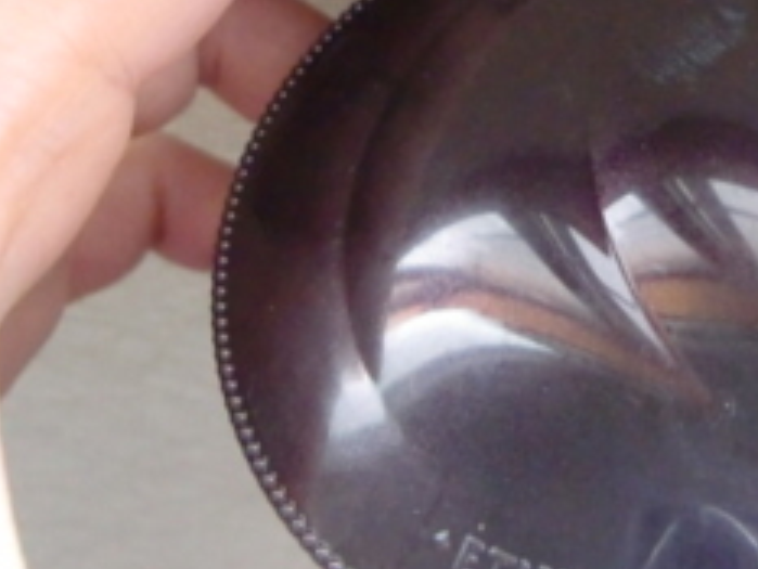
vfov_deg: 24.1
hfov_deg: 31.9
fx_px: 1315
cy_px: 119
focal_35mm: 60
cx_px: 514
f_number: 2.6
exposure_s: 1/60
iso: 1000
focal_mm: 4.9
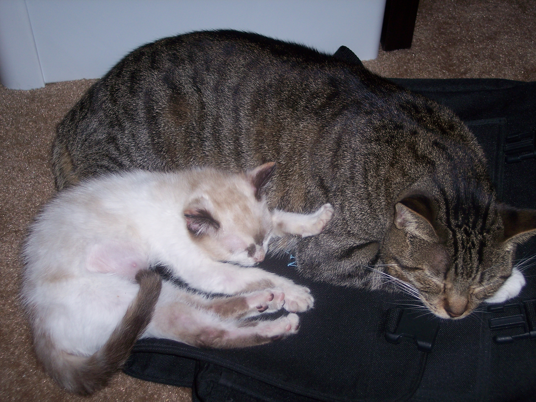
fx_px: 805
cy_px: 201
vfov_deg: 28.0
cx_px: 268
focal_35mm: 52
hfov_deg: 36.8
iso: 100
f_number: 3.4
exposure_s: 1/60
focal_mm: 10.7
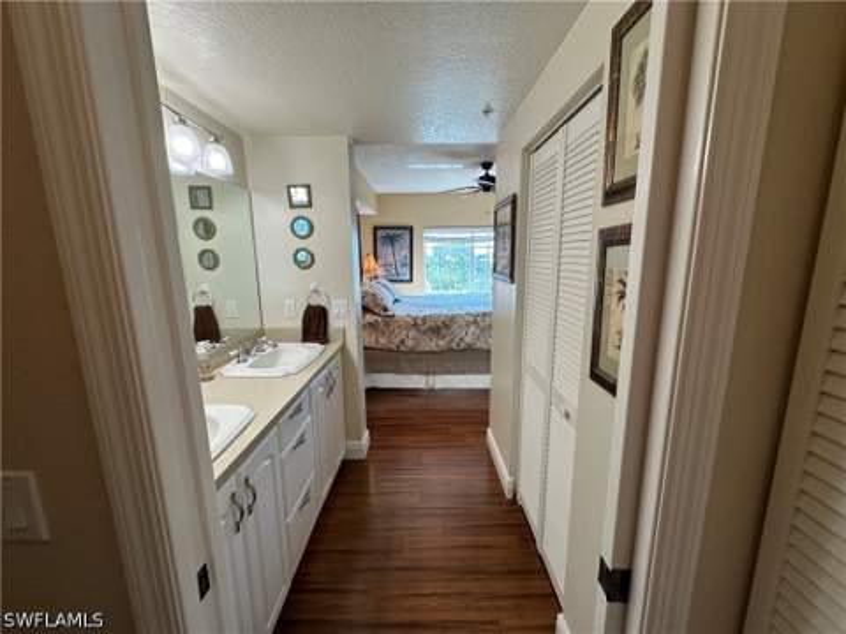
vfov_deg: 85.7
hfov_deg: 102.1
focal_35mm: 14
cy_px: 317
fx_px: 342
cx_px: 423
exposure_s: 1/120
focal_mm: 2.22
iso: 80
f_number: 2.2
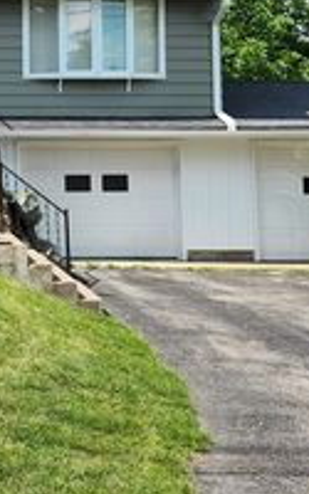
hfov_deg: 19.5
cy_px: 100
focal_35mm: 61
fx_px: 822
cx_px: -104
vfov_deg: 32.6
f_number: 1.8
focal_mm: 5.54
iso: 25
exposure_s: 1/932
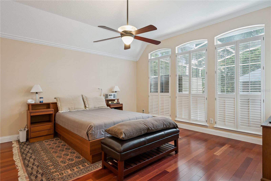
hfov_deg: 86.9
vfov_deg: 64.5
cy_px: 90
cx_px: 136
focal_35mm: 19
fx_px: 143
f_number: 9
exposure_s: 1/1.25
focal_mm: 19
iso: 200
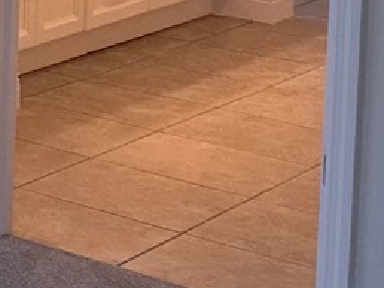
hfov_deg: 10.2
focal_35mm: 149
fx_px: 1651
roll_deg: -0.7
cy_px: -285
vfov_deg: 9.3
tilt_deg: -3.6
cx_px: -722
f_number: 1.78
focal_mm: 6.76
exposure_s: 1/169
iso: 80
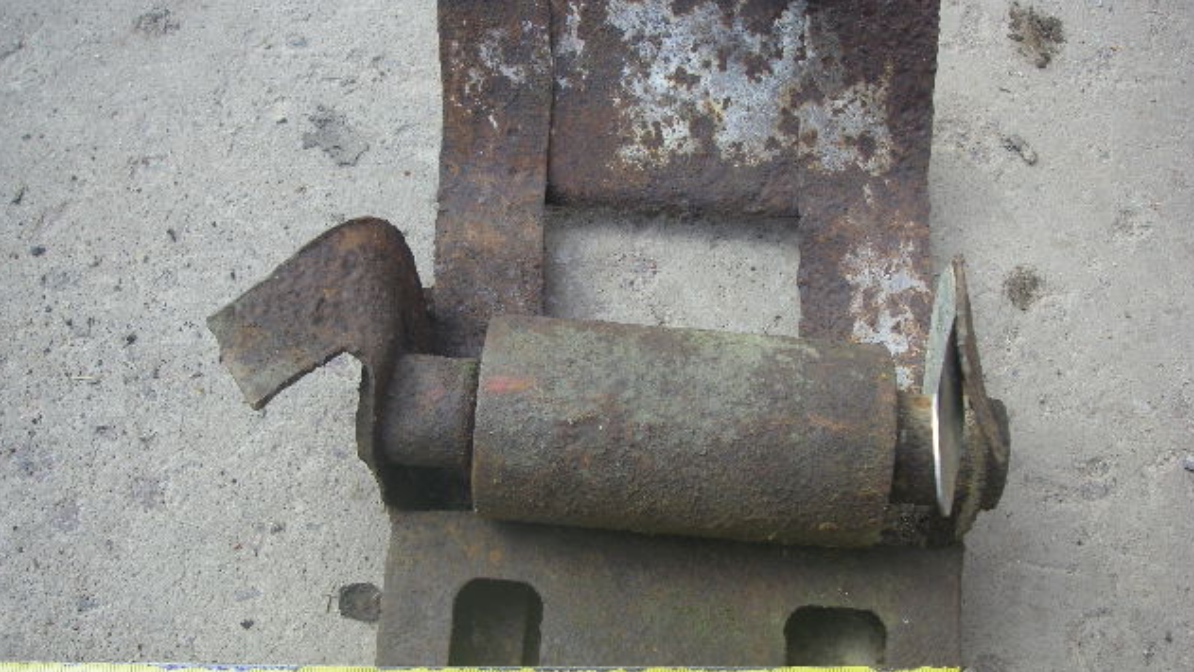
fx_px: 1330
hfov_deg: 48.4
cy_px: 348
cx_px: 596
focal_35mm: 42
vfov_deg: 28.3
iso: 64
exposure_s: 1/80
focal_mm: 6.3
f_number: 3.3
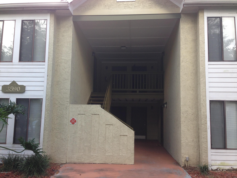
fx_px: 226
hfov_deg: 55.4
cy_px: 89
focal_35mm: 33
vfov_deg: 42.9
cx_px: 118
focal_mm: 4.12
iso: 50
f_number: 2.4
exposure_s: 1/134
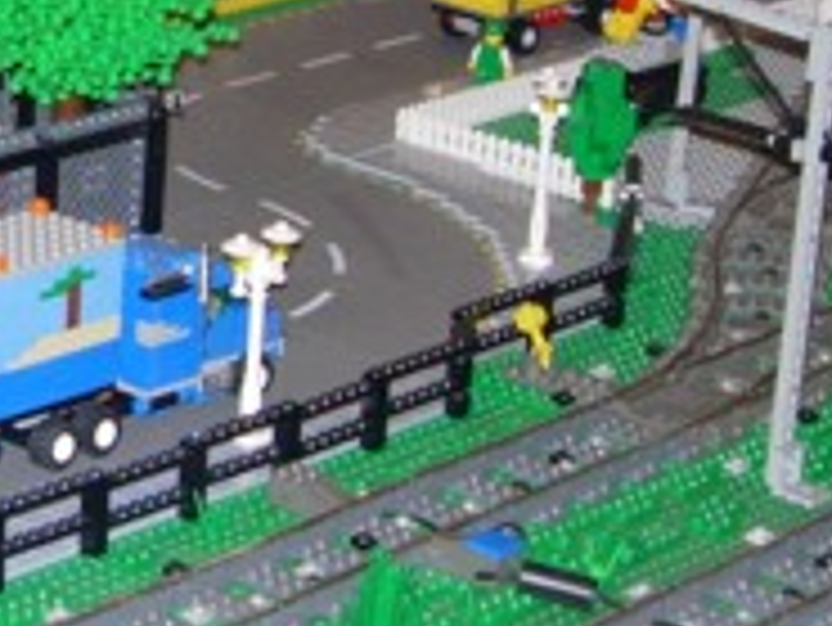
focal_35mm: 164
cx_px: -144
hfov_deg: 11.8
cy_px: 81
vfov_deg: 9.0
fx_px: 3944
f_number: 2.8
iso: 79
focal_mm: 7.8
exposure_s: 1/64
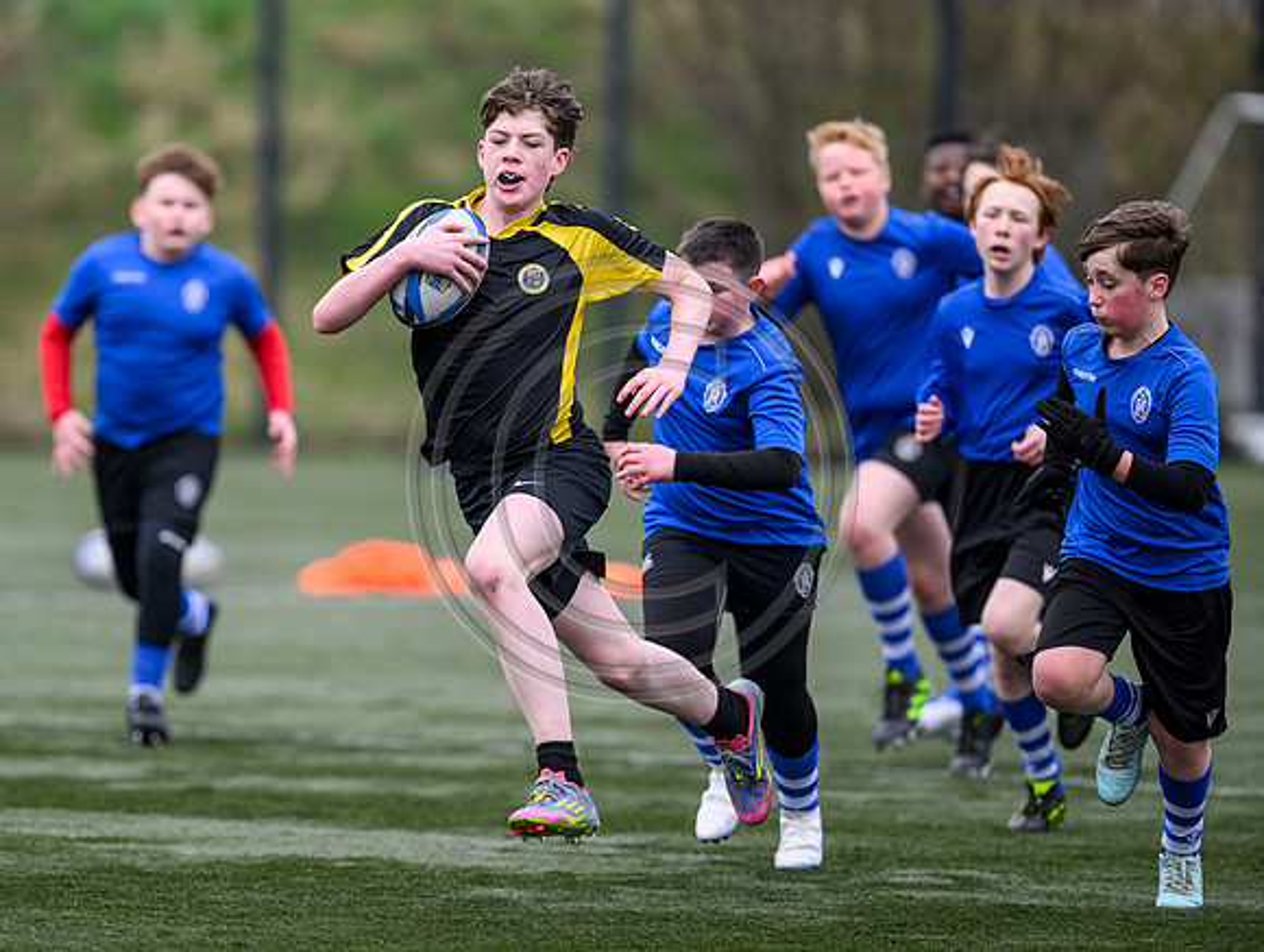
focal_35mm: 434
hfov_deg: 4.6
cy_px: 476
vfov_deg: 3.4
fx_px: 15870
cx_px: 550
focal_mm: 400
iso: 500
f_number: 3.5
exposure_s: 1/2000
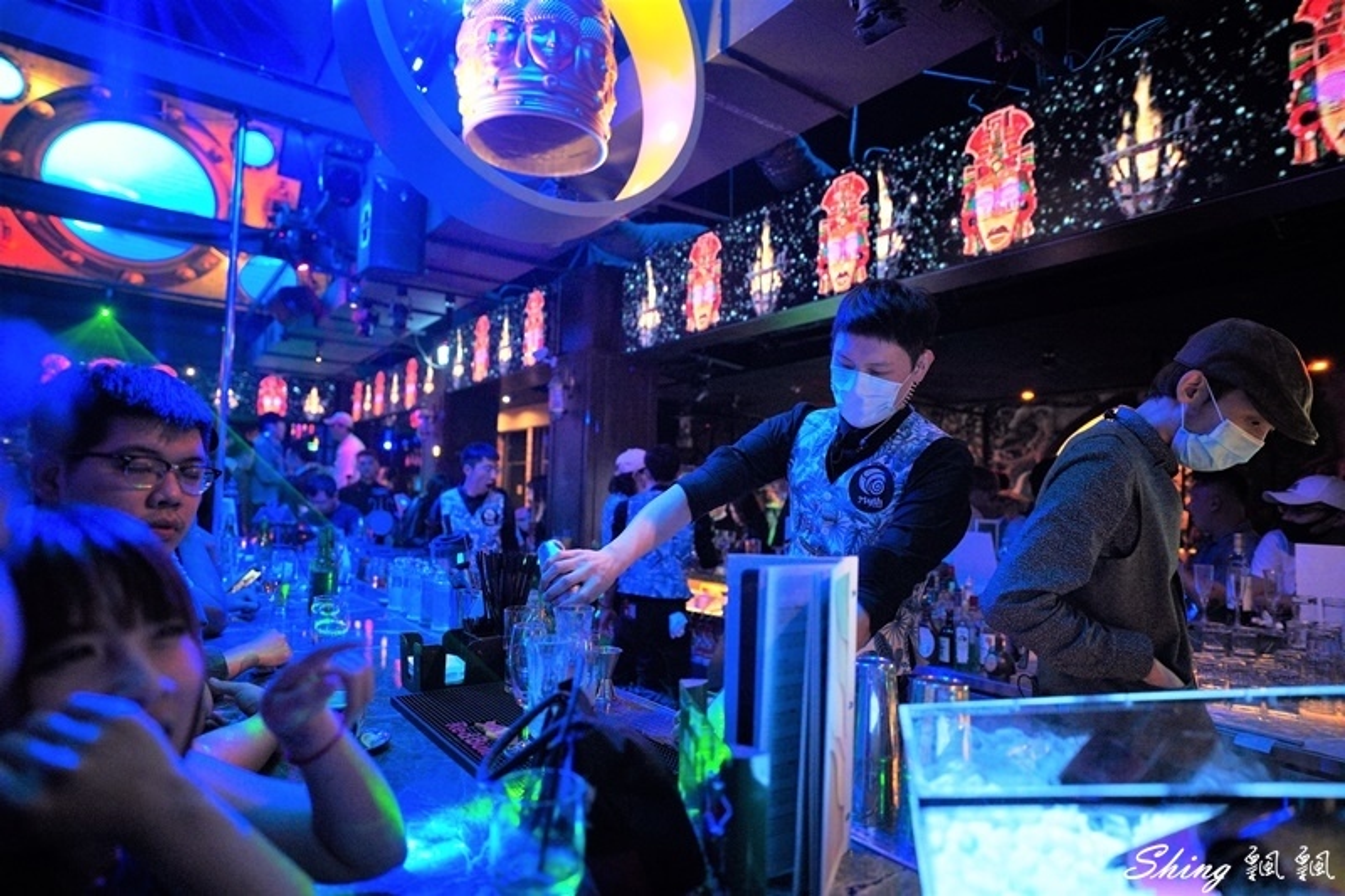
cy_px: 448
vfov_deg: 61.9
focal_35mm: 20
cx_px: 672
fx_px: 747
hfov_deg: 84.0
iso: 1600
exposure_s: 1/100
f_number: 1.8
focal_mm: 20
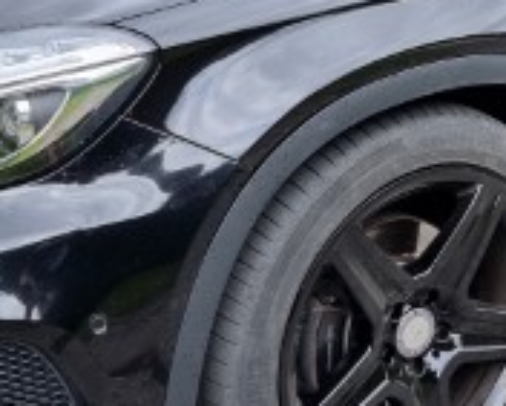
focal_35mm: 85
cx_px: 411
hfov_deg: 22.2
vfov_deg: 18.0
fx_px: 1274
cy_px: 124
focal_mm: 6.7
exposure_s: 1/113
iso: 50
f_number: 1.8
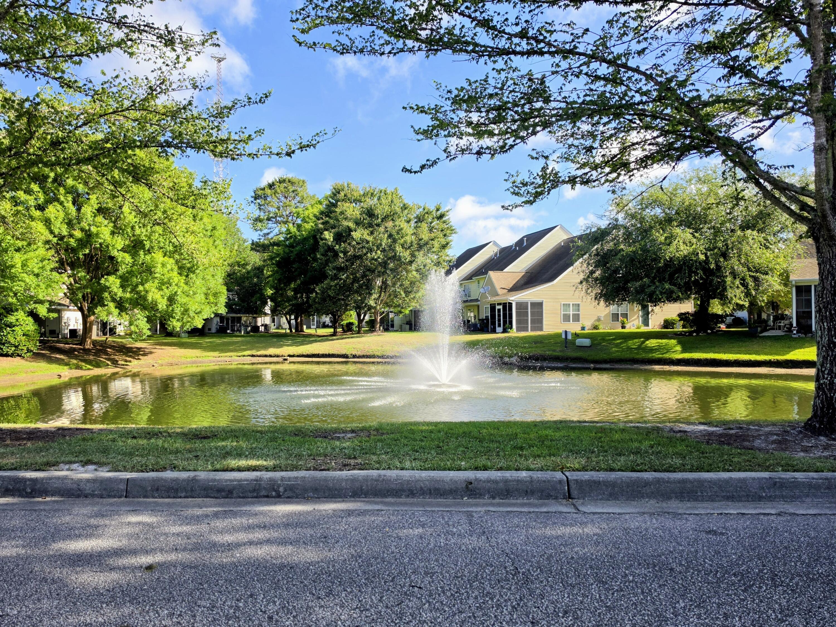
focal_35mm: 23
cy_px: 314
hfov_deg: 73.9
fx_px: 555
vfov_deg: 58.9
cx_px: 418
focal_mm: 6.5
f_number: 1.4
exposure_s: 1/3336
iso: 64
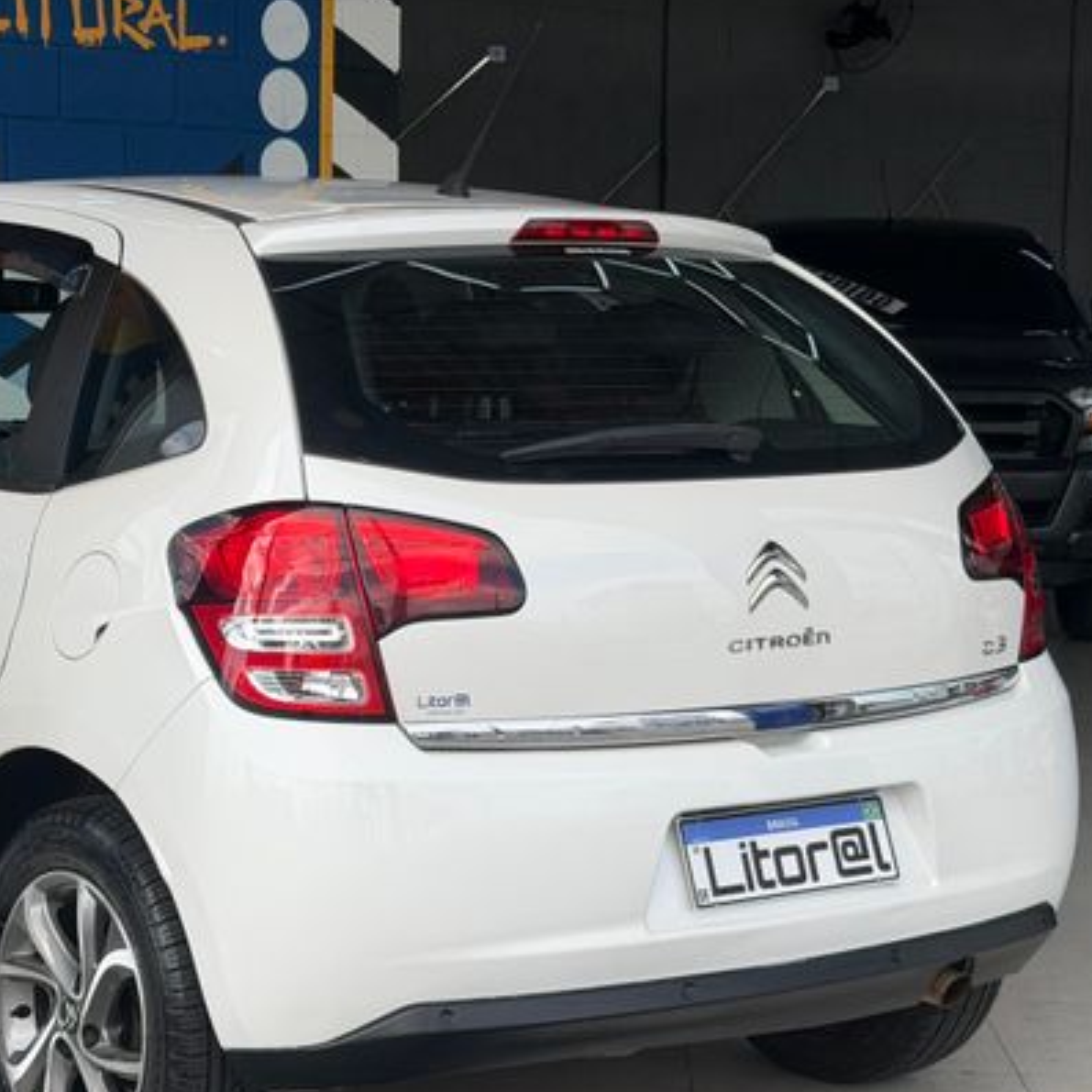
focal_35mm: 82
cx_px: 297
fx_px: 2927
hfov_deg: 21.0
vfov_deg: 21.1
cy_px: 644
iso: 64
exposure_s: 1/1330
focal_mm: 6.76
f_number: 1.78
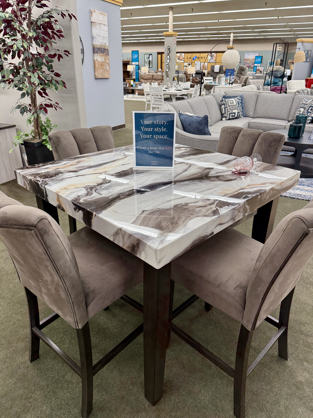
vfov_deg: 71.6
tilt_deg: -25.5
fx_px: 289
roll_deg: -0.1
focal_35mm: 24
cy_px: 209
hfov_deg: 56.8
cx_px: 156
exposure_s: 1/120
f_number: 1.78
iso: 160
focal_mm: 6.76
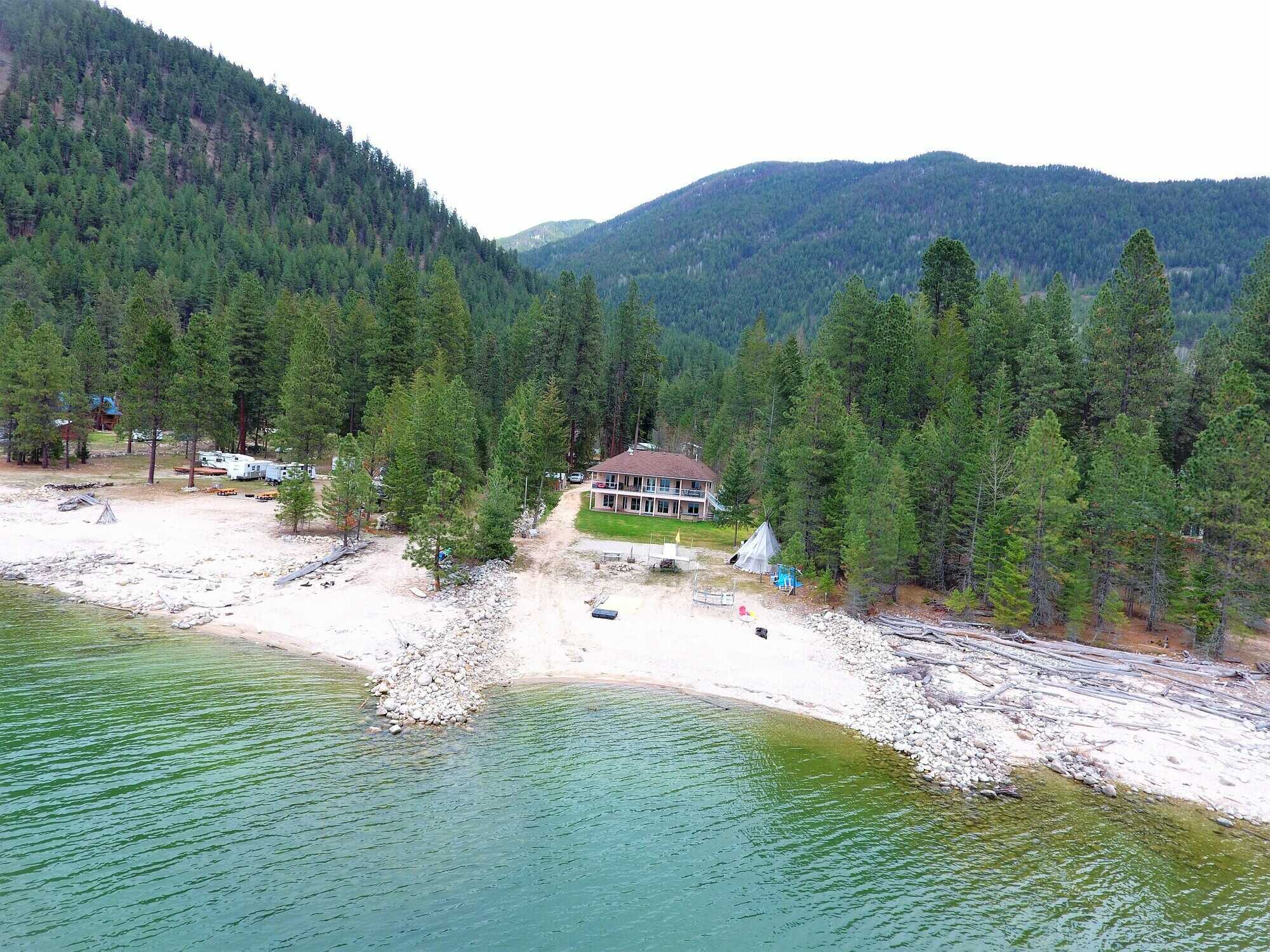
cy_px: 476
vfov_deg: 66.0
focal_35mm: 20
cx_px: 635
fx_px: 734
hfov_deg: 81.7
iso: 100
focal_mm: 3.61
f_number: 2.8
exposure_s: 1/214
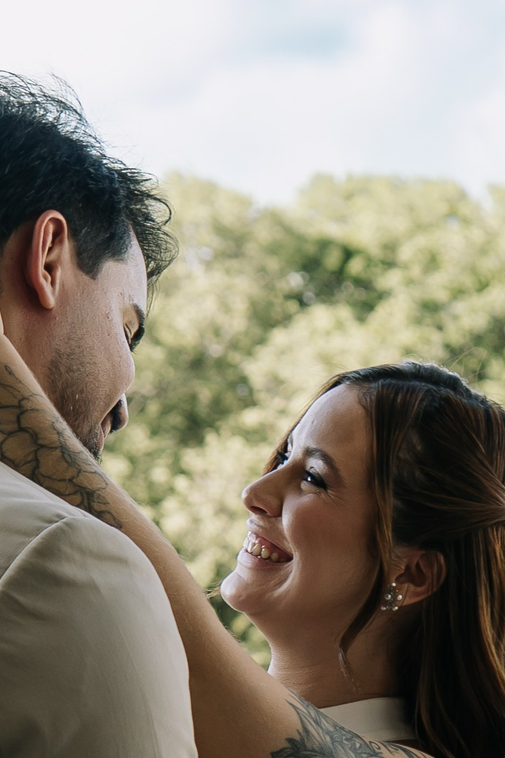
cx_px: 395
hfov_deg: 10.4
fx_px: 2757
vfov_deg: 15.0
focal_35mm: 131
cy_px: 968
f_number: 3.2
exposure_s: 1/200
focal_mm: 30
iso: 100
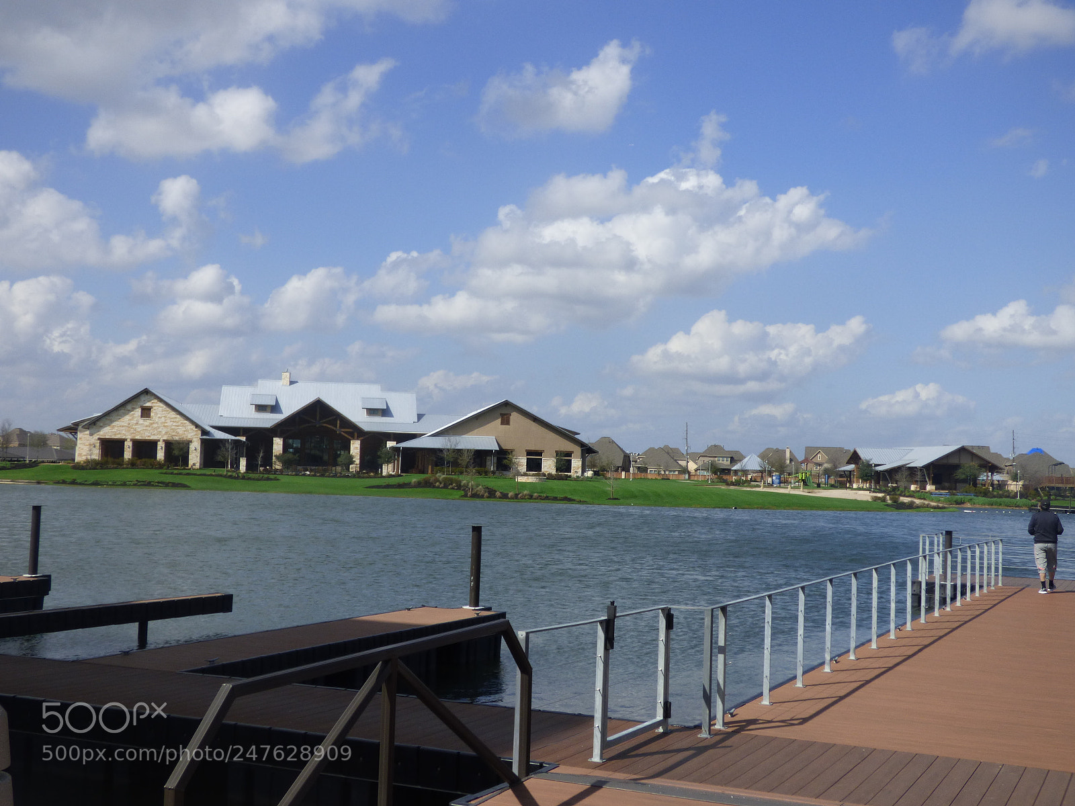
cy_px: 403
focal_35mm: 43
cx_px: 538
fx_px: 1335
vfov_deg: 33.6
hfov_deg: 43.9
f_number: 3.6
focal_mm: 7.37
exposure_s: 1/1600
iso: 100
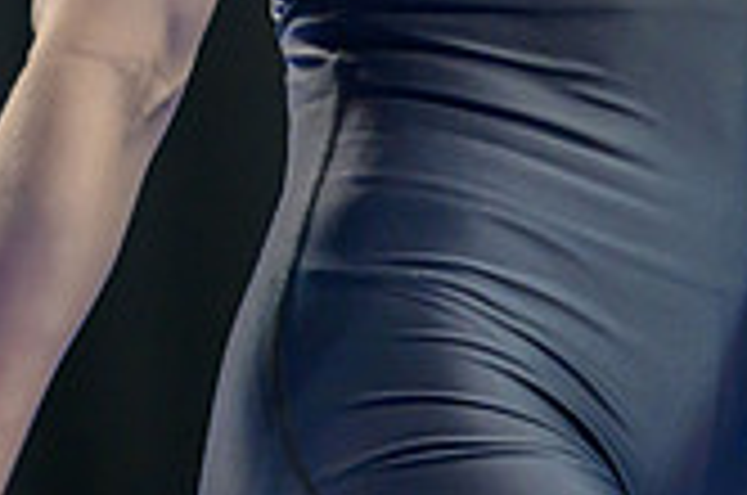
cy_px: -504
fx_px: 16879
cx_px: 242
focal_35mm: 815
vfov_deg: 1.7
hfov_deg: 2.5
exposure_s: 1/800
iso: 3200
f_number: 2.8
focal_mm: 200
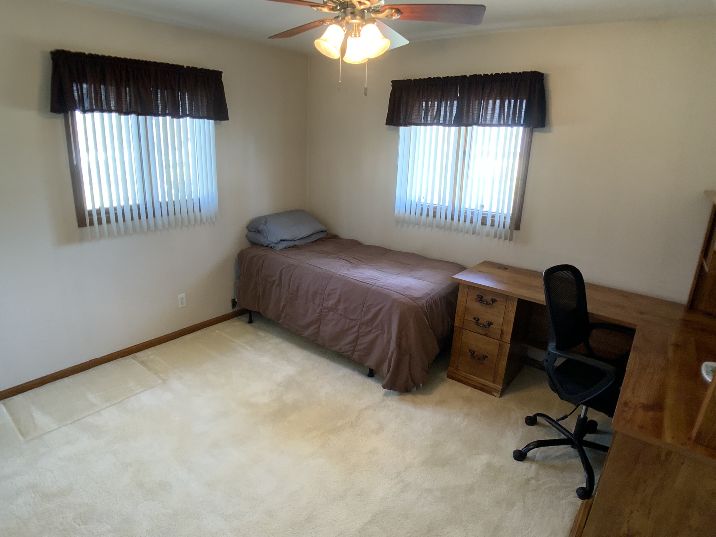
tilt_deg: -18.0
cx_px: 358
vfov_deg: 48.2
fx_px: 600
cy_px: 268
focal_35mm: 29
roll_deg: -2.8
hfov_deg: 61.7
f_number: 1.8
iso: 200
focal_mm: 3
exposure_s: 1/60
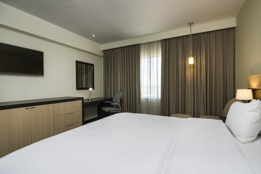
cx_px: 130
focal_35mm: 16
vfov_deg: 72.1
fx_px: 120
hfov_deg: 95.0
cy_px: 87
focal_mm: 11
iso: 100
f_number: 11
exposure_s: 1/4
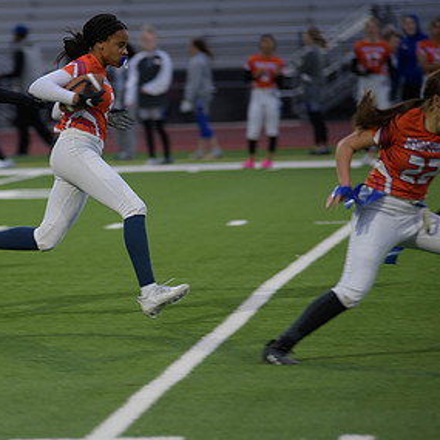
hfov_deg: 6.1
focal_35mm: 285
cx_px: 71
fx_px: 4099
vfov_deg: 6.1
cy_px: 208
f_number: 2.8
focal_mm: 165
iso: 280
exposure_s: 1/200
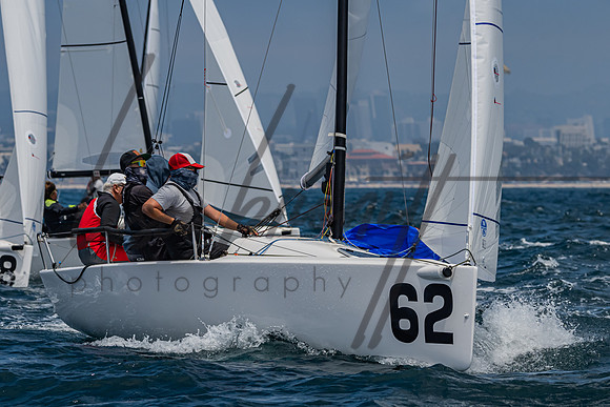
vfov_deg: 4.9
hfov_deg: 7.4
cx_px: 295
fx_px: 4727
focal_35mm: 279
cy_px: 222
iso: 400
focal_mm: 200
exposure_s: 1/2500
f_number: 6.3
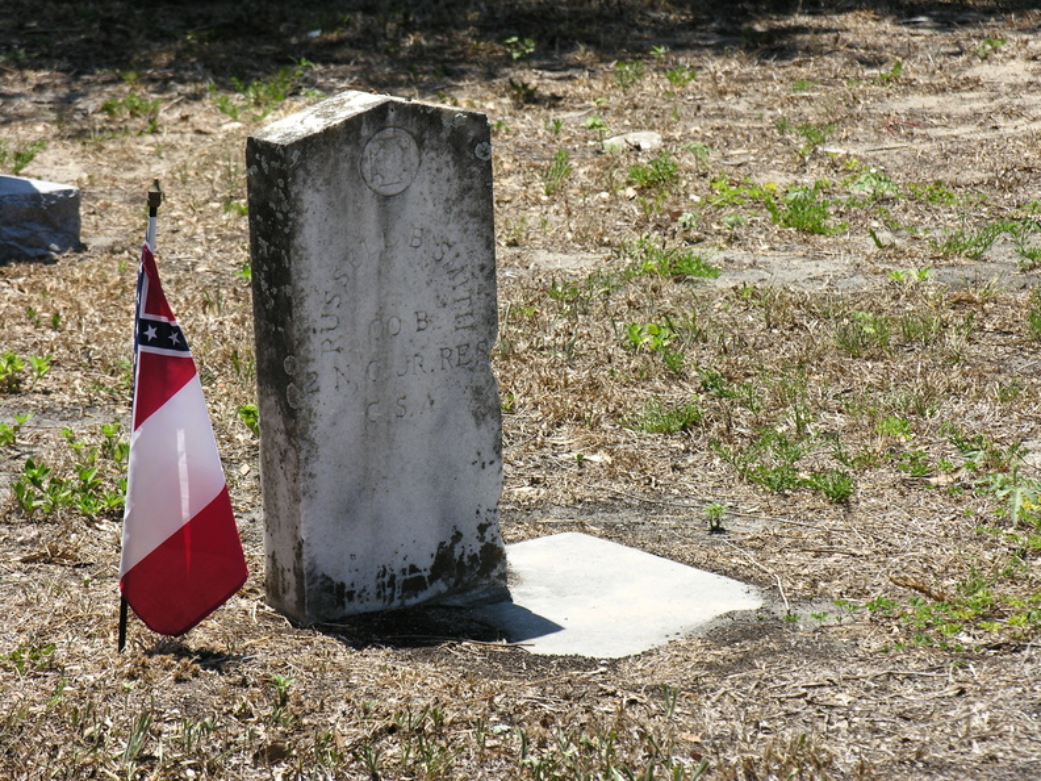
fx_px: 6285
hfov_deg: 9.5
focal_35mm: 209
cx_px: 520
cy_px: 390
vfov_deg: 7.1
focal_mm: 53.3
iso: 50
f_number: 5.3
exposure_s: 1/267
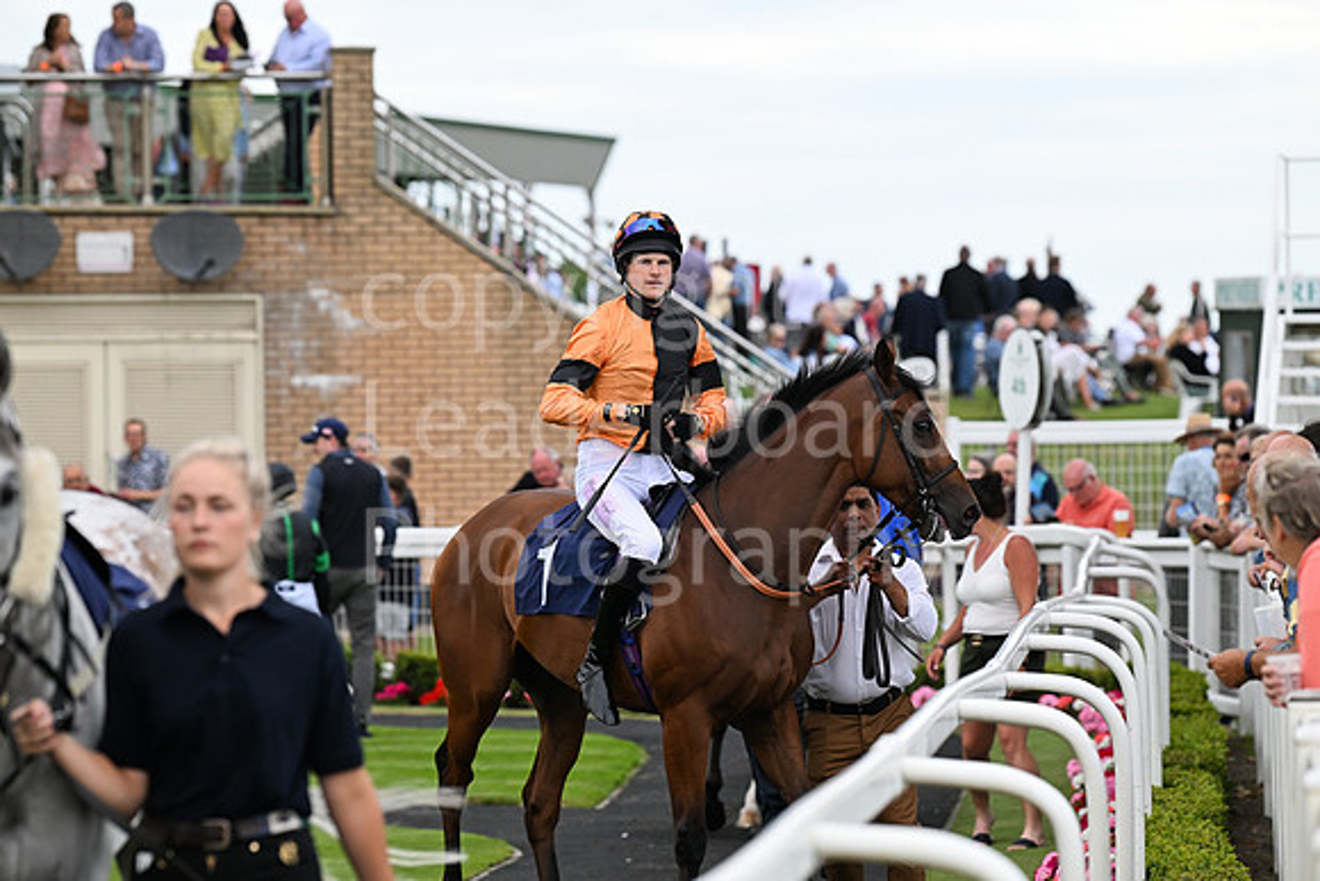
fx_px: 7335
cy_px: 440
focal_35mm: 200
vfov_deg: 6.9
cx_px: 660
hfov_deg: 10.3
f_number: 5
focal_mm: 200
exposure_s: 1/1250
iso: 1000
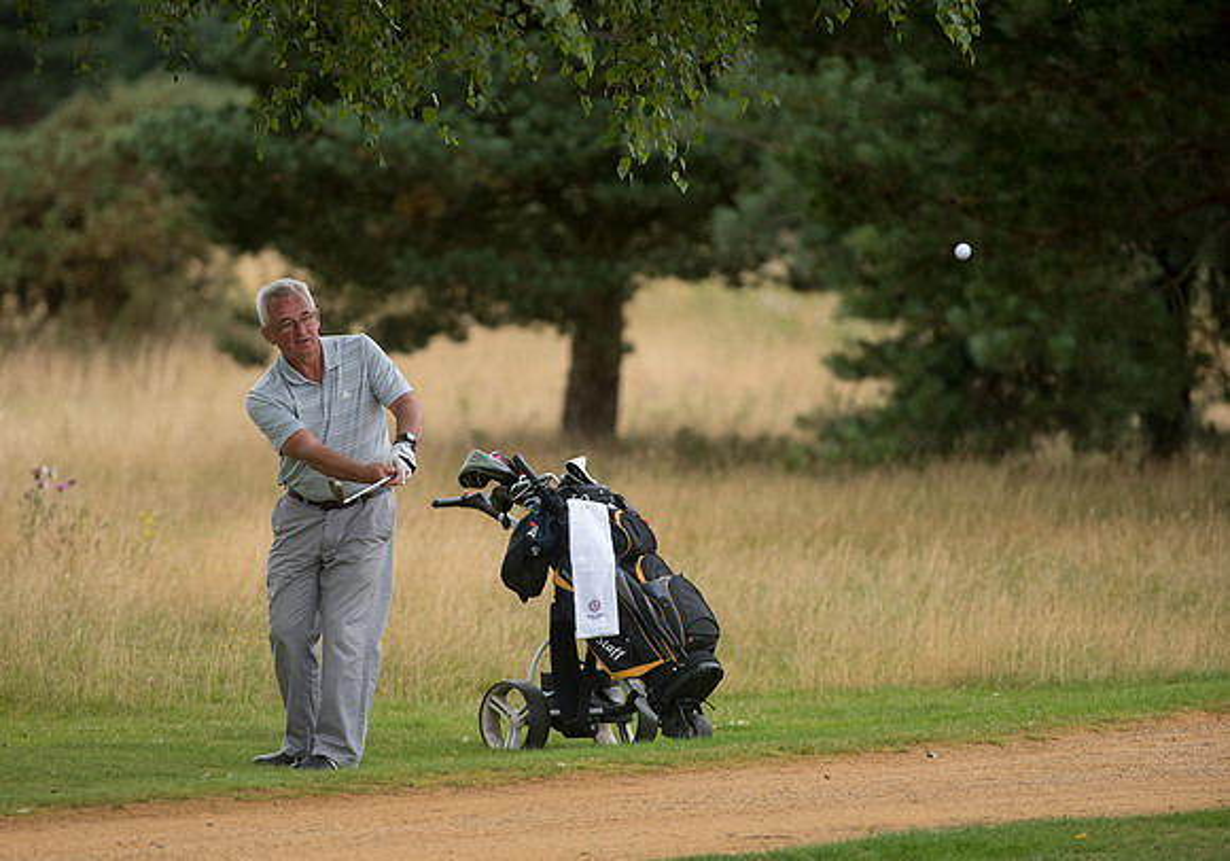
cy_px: 359
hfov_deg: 5.6
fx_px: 12561
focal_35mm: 362
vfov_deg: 3.9
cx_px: 499
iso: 800
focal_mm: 300
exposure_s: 1/3200
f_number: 4
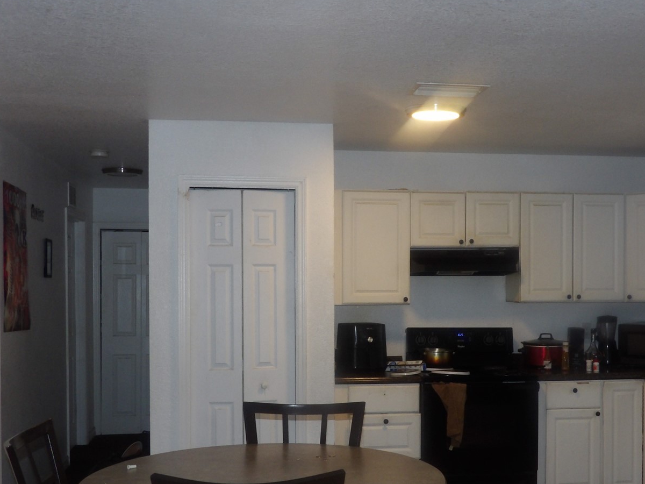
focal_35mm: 44
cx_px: 381
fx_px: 820
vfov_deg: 32.8
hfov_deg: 42.8
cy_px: 289
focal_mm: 5.9
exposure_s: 1/33
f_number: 3.6
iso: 200
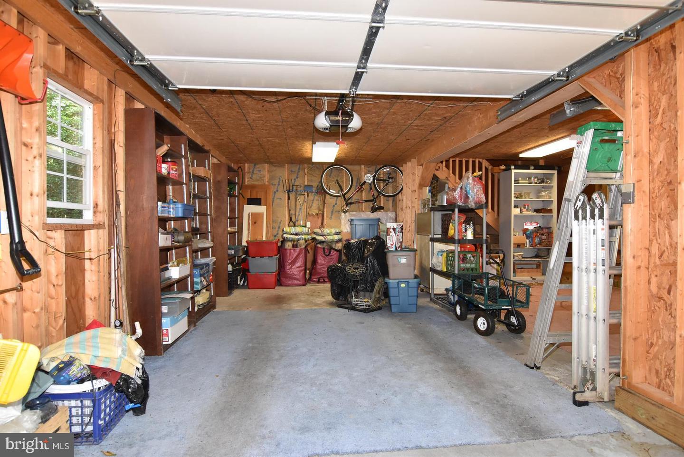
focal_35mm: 18
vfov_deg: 67.5
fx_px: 342
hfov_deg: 90.0
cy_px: 228
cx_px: 342
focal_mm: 12
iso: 800
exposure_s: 1/60
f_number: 7.1
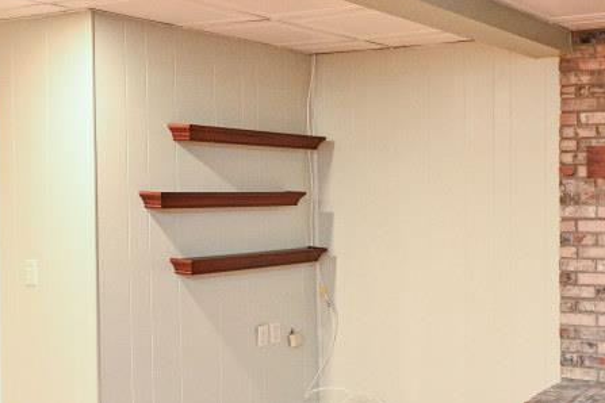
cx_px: 613
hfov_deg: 37.2
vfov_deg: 28.6
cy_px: 189
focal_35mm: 47
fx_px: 790
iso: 2000
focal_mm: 14
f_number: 4
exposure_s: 1/60
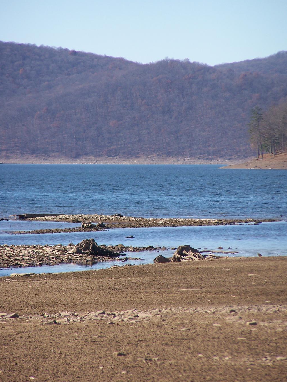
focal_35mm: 385
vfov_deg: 5.1
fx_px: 4254
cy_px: 191
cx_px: 144
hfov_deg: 3.9
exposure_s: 1/800
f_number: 3.7
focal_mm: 63
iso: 100
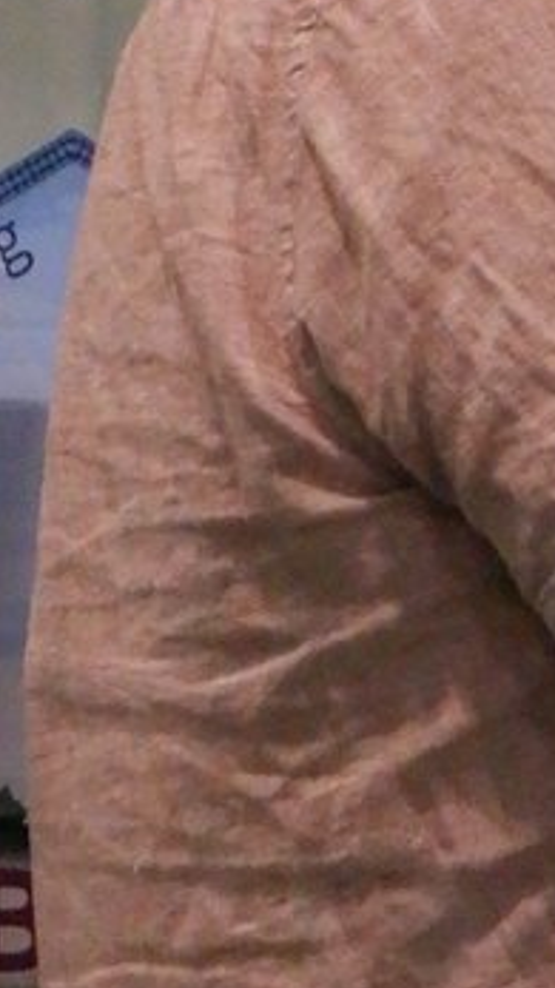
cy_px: 117
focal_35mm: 411
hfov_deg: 2.9
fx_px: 10761
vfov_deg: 5.2
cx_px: 1079
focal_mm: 45
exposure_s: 1/200
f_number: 5.6
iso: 6400
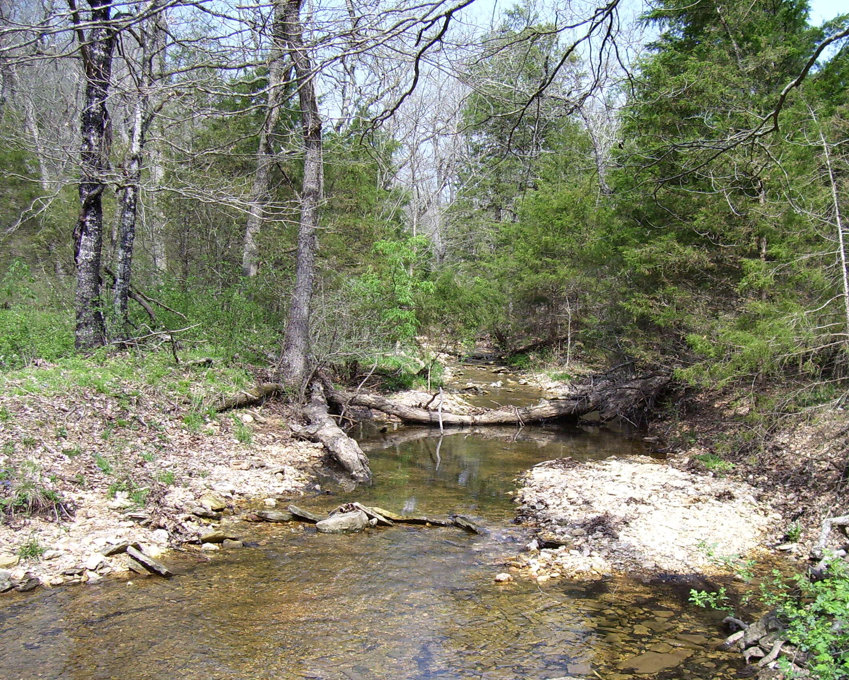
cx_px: 501
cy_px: 382
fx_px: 1005
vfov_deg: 37.3
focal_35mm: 40
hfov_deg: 45.6
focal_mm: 5.6
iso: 80
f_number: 2.7
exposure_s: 1/750
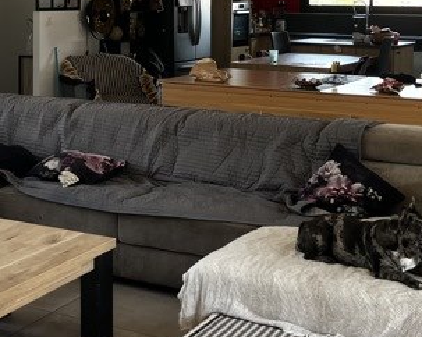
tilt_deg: -3.0
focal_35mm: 67
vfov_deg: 22.3
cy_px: 40
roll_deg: +0.2
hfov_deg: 28.2
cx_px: 145
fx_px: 836
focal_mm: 5.1
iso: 80
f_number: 1.6
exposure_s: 1/121
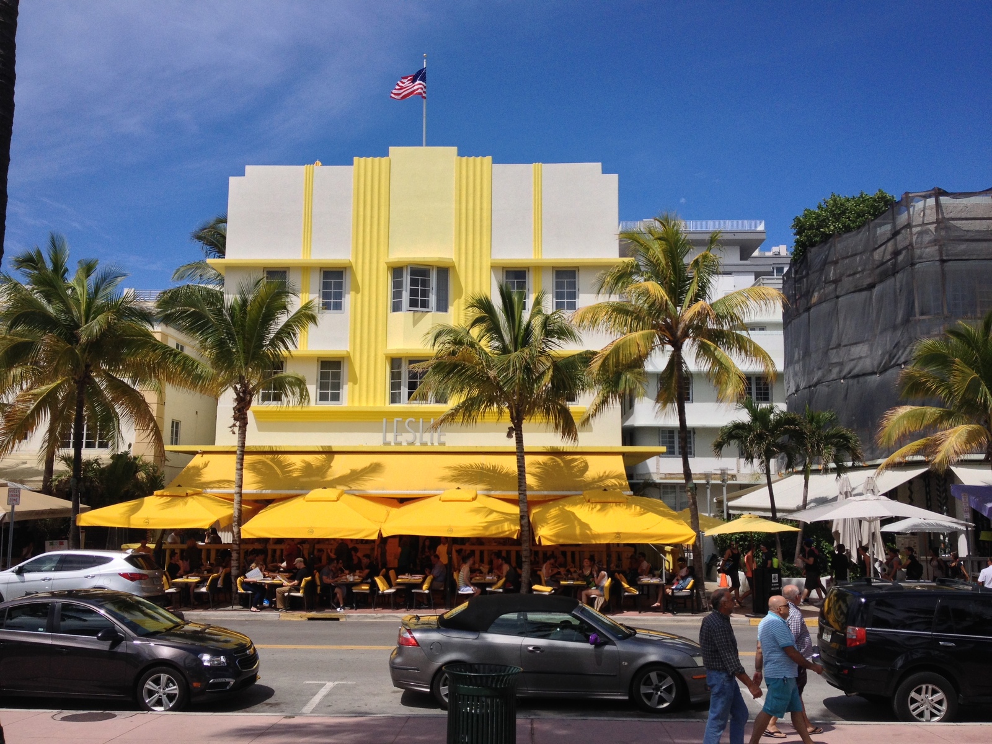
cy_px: 372
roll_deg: -0.4
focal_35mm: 35
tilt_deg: +6.2
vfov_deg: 40.7
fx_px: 1003
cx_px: 496
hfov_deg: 52.6
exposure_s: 1/2907
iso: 50
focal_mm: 4.28
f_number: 2.4
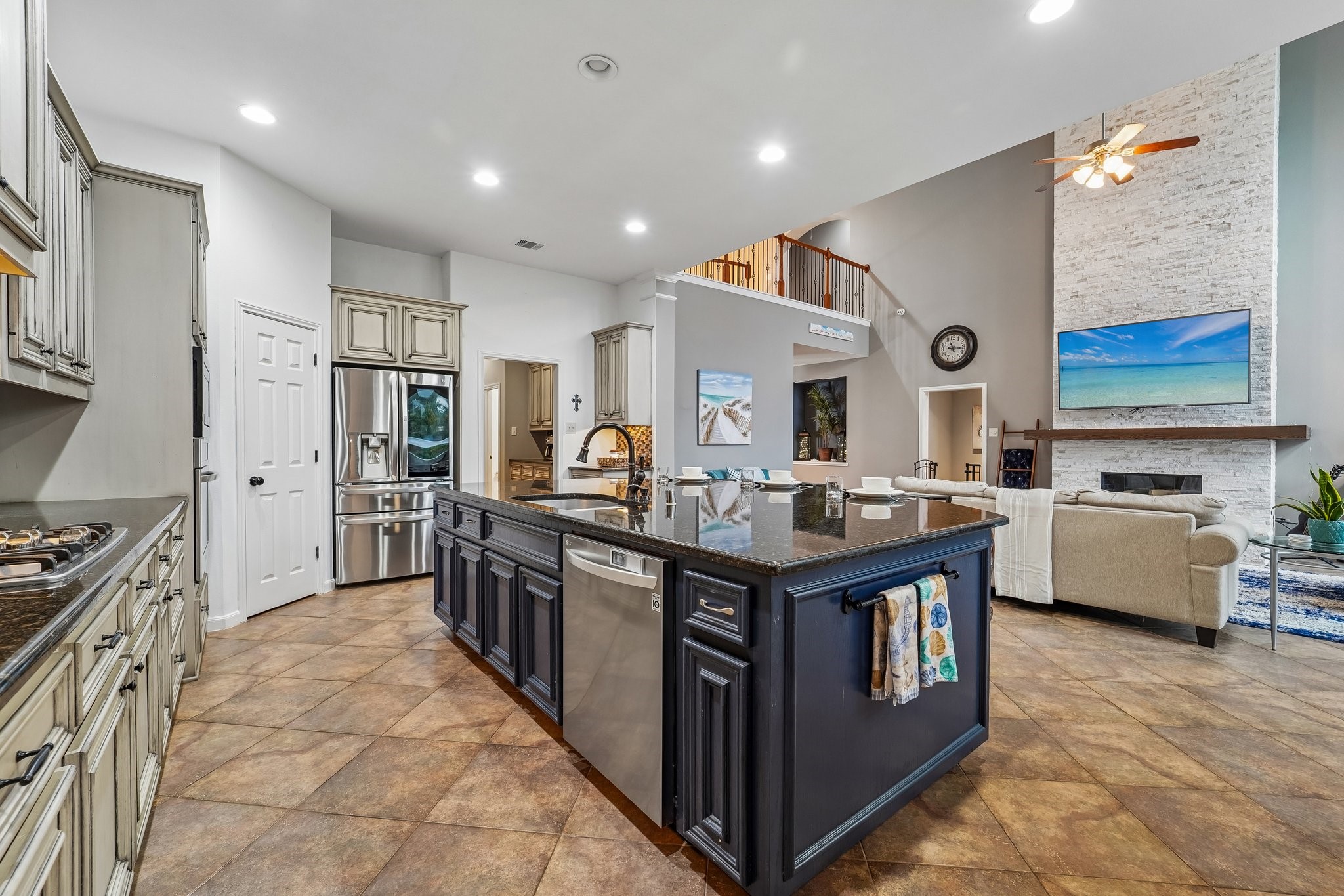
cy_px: 448
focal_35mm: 14
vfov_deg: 81.2
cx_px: 672
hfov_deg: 104.3
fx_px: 523
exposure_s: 1/5
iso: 500
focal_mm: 14
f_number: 8
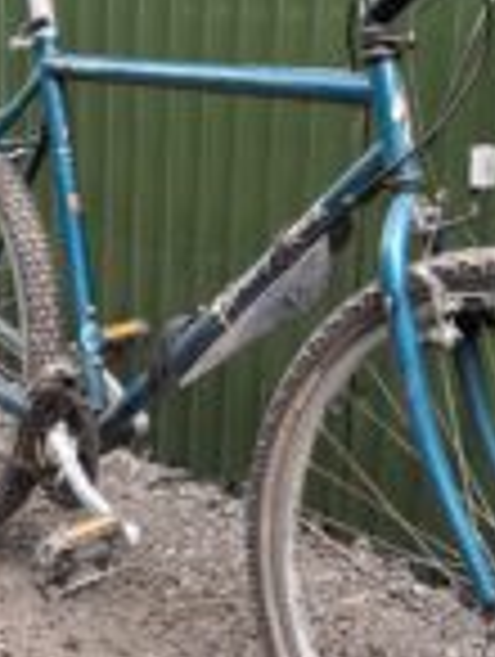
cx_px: 396
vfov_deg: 31.9
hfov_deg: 24.5
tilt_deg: -10.8
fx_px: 1122
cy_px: 140
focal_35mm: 59
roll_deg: -3.9
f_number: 1.78
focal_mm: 6.86
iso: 80
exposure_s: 1/426
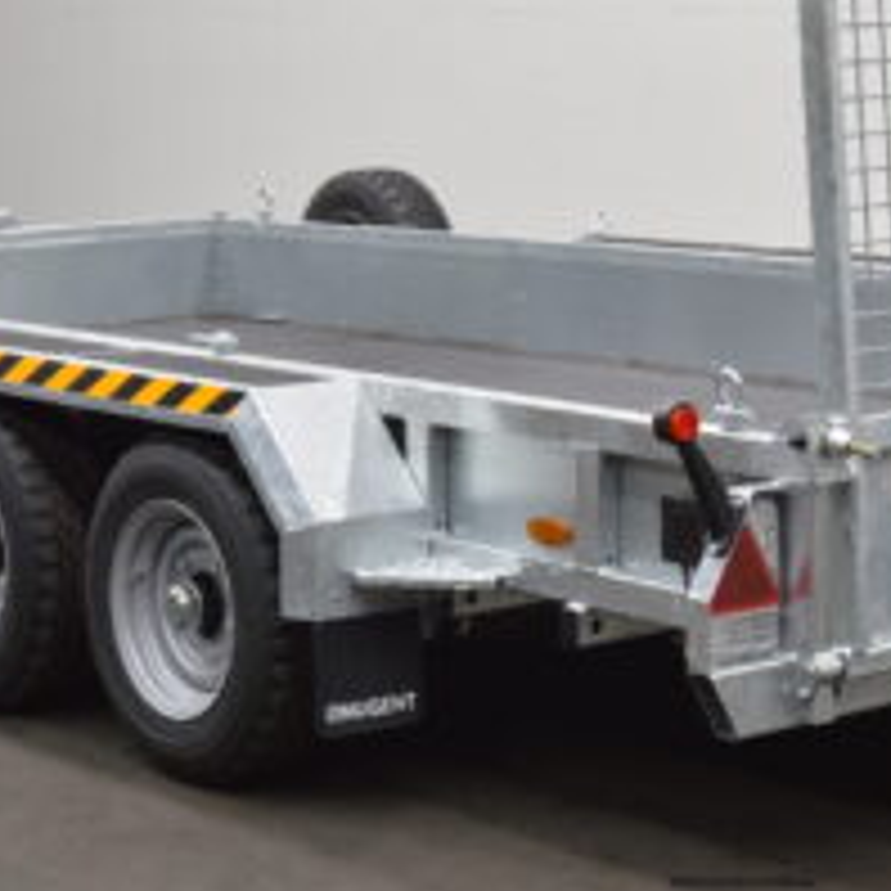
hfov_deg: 16.1
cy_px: 241
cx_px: 580
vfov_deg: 16.1
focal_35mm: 108
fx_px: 3145
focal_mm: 28
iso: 100
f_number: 11
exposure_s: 1/1.6
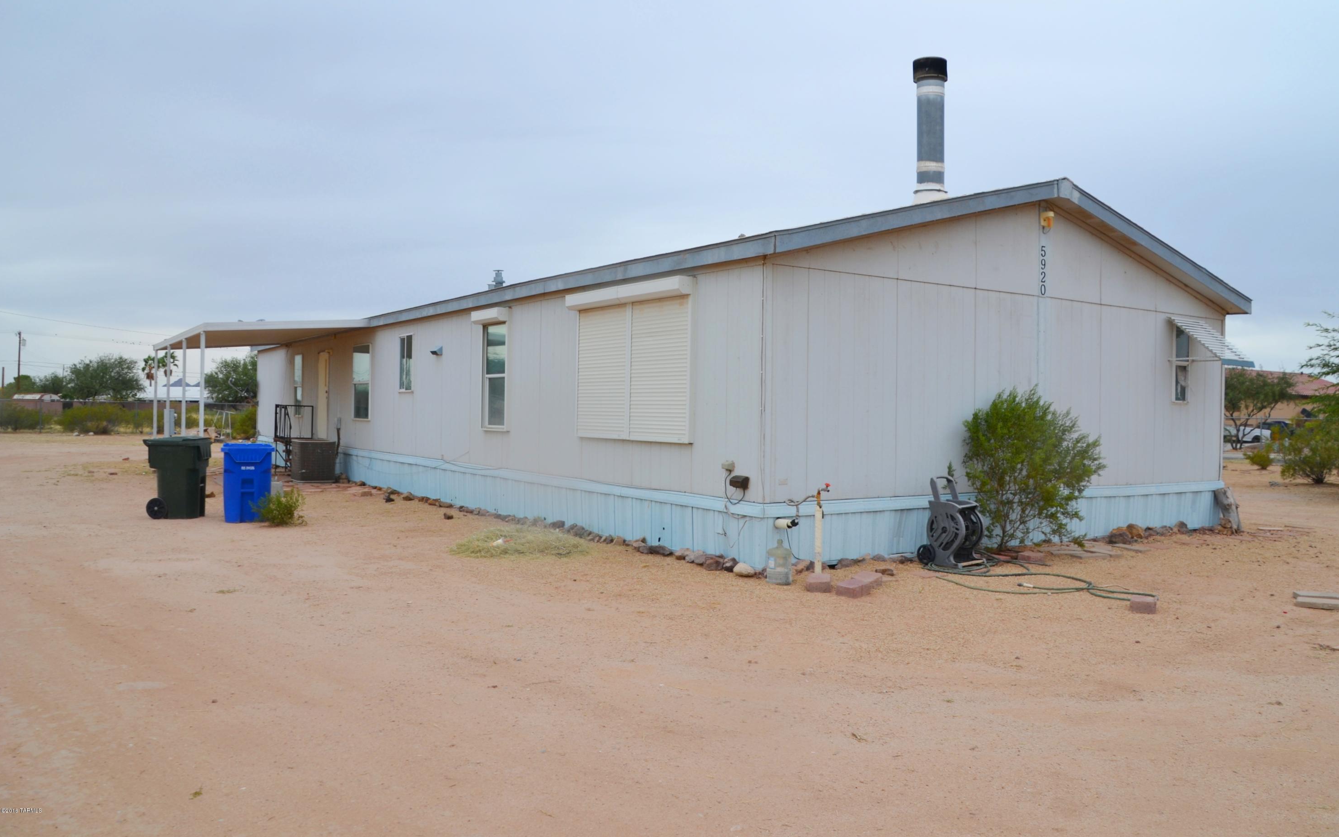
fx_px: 1022
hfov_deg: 66.5
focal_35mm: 28
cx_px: 680
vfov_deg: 44.5
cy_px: 385
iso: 100
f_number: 8
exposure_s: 1/250
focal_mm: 18
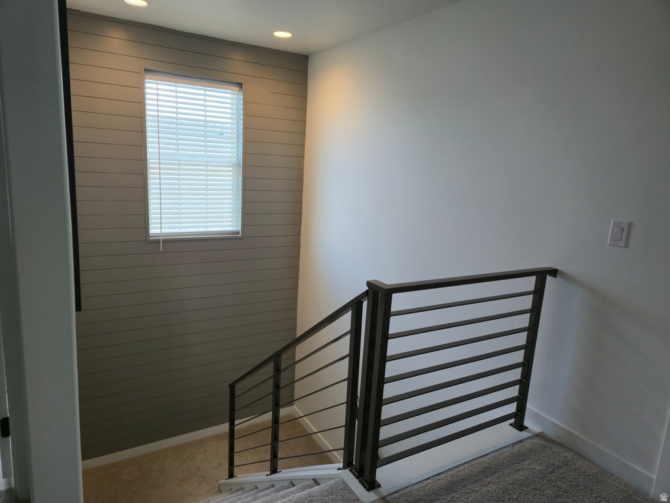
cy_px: 252
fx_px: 445
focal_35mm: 23
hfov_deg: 73.9
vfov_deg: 58.9
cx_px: 335
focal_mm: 5.4
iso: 40
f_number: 1.8
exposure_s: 1/60
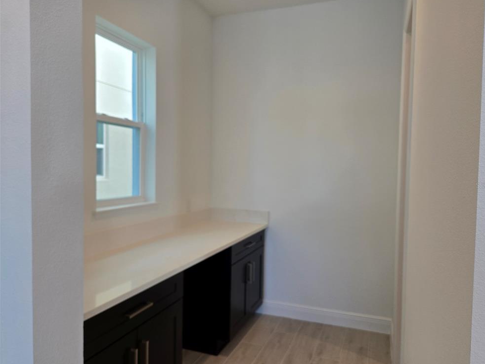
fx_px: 336
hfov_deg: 71.6
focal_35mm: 24
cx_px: 253
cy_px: 185
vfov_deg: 56.8
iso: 50
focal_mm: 5.4
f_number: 1.8
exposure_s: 1/120
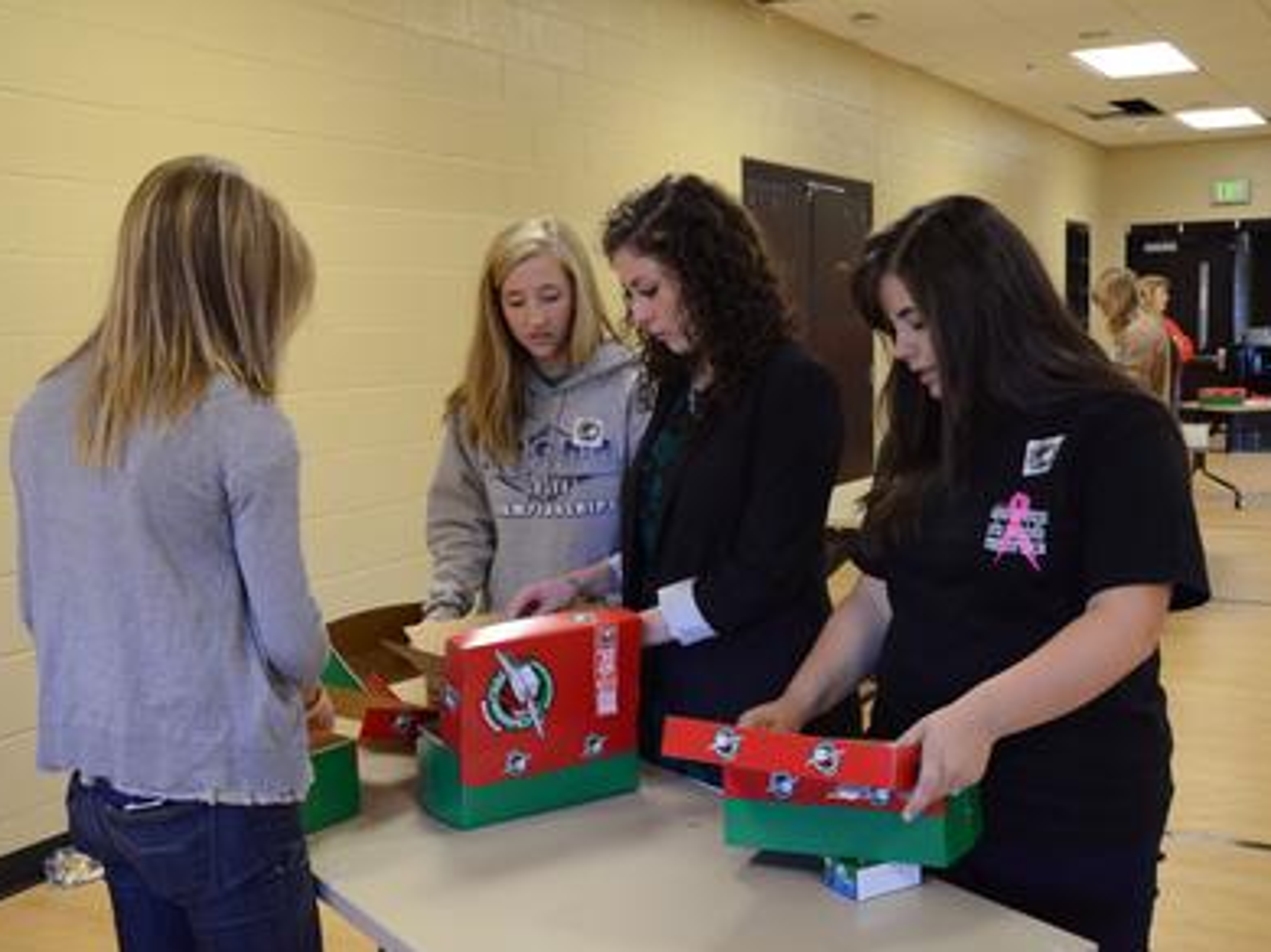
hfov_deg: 45.2
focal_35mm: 42
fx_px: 1525
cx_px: 665
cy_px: 483
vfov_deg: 34.7
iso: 3200
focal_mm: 25
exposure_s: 1/200
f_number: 5.6
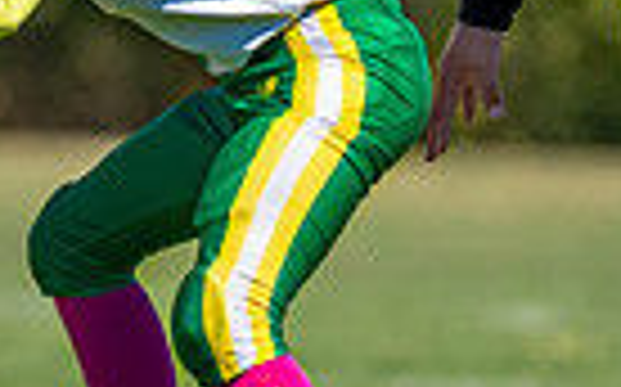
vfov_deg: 1.0
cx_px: -1
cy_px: 164
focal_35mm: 1371
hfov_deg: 1.5
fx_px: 23184
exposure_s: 1/3200
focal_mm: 200
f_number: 2.8
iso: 160
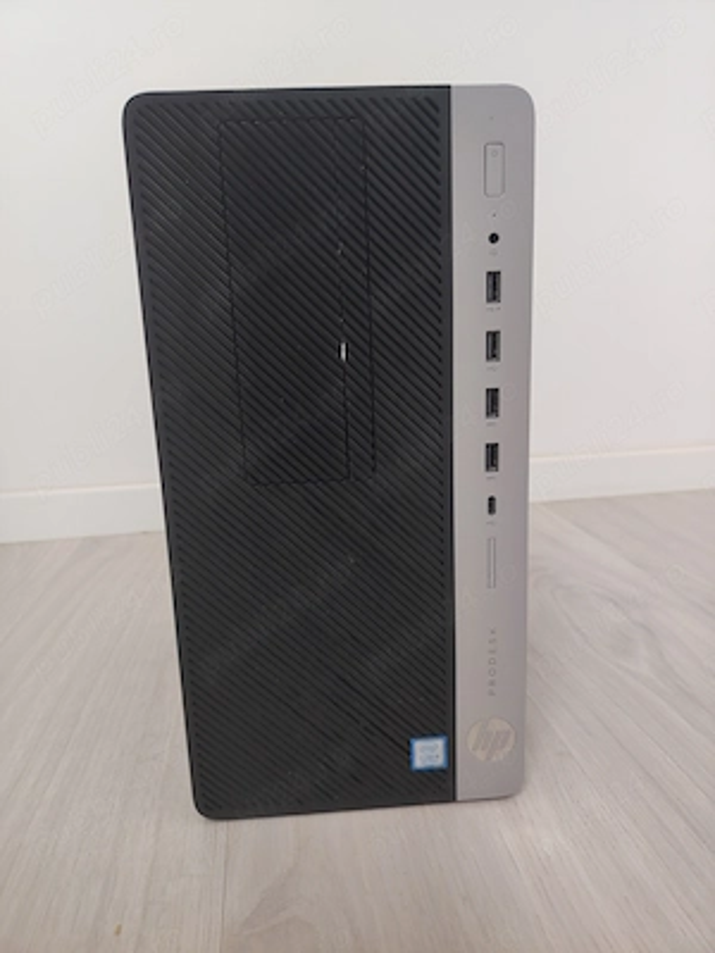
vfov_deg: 71.6
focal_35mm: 24
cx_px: 358
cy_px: 476
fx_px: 661
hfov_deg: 56.8
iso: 713
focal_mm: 5.25
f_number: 1.75
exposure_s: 1/33.3
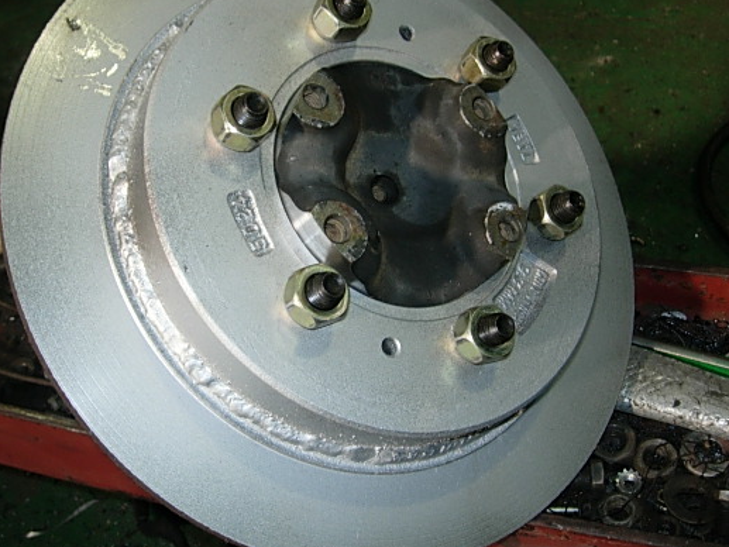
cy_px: 252
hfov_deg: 40.4
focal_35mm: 47
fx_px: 990
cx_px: 347
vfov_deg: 30.9
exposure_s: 1/32
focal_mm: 7.8
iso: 79
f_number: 2.8
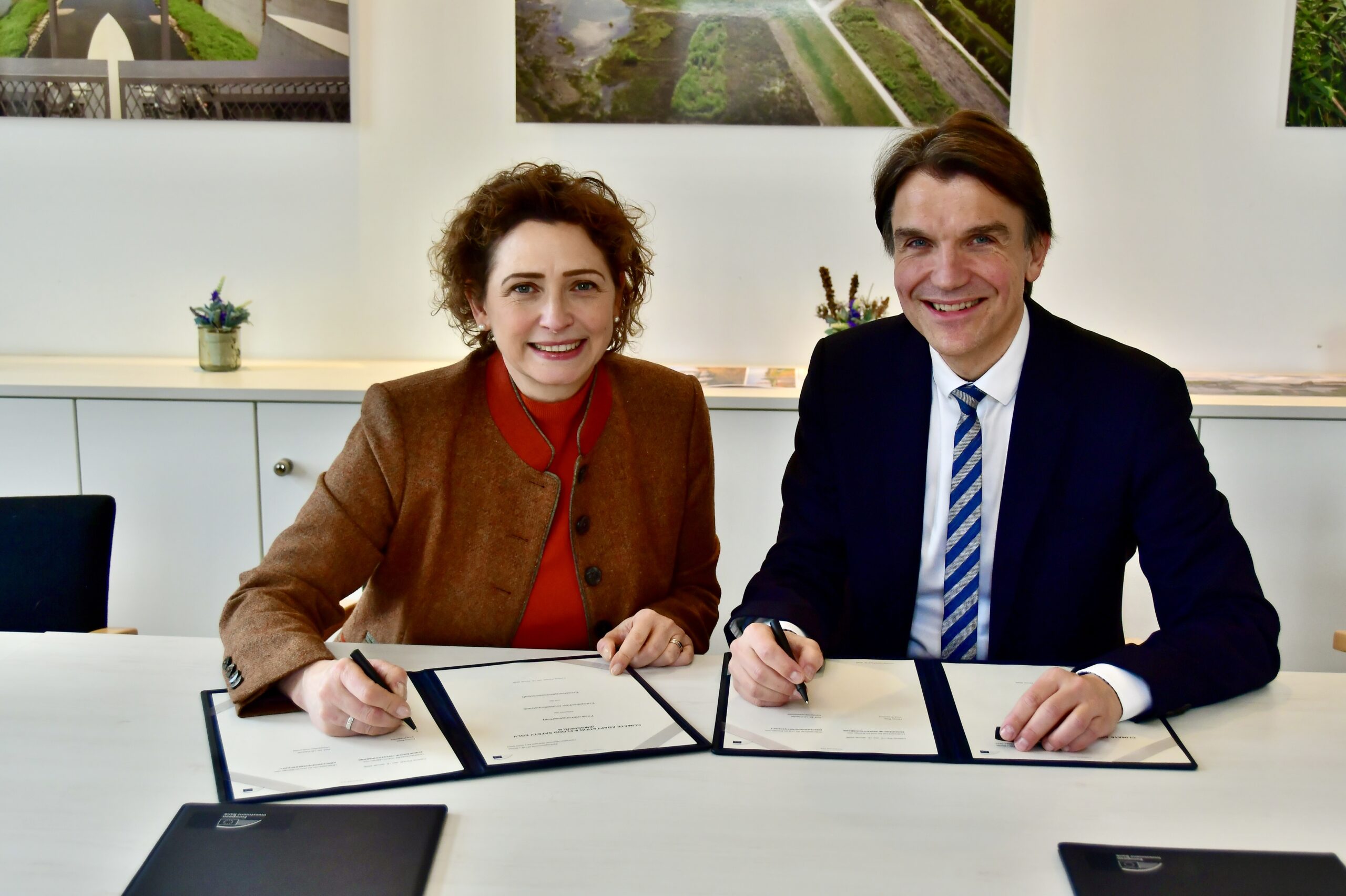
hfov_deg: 48.5
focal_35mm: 40
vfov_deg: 33.4
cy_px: 448
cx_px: 673
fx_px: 1495
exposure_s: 1/200
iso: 400
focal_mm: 27
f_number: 4
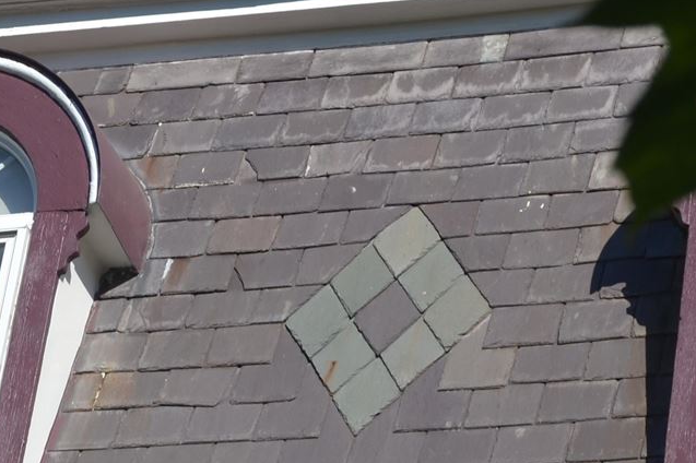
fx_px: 4290
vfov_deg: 6.2
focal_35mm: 222
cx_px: 7
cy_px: 267
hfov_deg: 9.2
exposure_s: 1/200
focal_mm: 46
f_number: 7.1
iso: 100
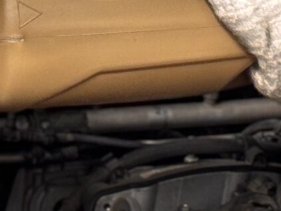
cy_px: -190
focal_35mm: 292
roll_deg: -0.8
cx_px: 31
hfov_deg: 6.8
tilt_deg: -10.2
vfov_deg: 5.0
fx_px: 2371
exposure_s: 1/50
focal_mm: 6.76
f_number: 1.78
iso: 64
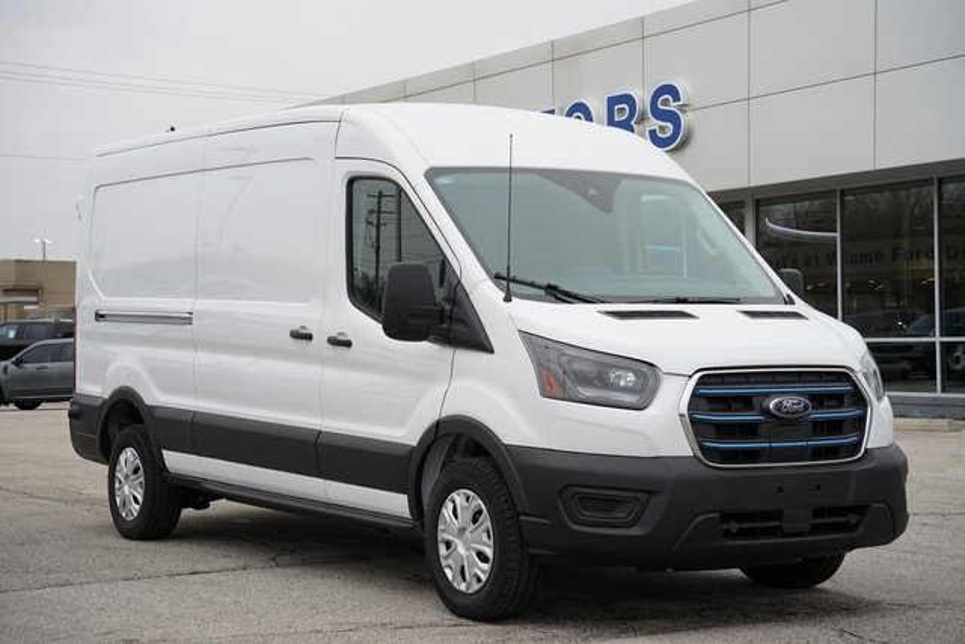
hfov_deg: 32.4
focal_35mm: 62
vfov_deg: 21.9
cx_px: 482
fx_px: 1662
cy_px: 322
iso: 100
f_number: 5.6
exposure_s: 1/100
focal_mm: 62
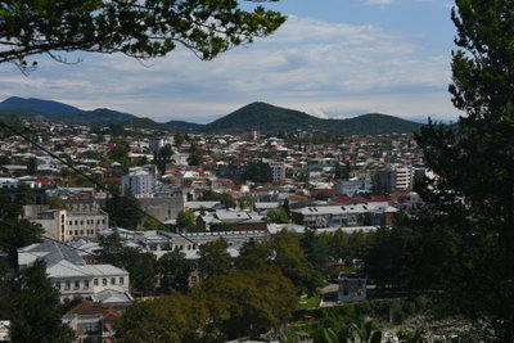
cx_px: 257
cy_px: 172
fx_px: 943
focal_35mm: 66
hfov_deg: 30.5
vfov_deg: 20.6
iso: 100
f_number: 8
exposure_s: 1/125
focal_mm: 44
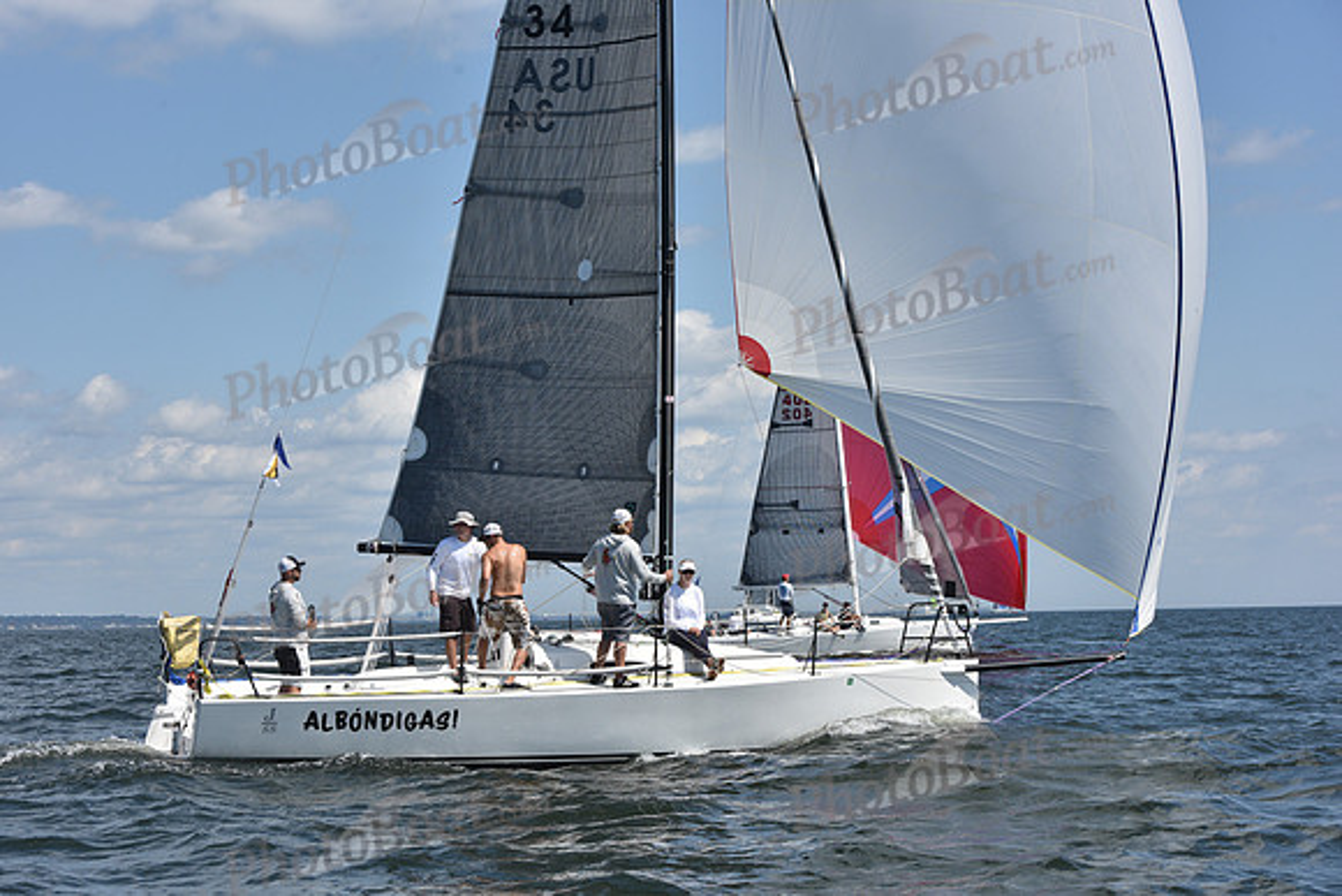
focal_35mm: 70
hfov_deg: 28.8
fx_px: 2610
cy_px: 448
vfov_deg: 19.5
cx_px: 671
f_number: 9
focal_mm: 70
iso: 320
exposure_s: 1/1250
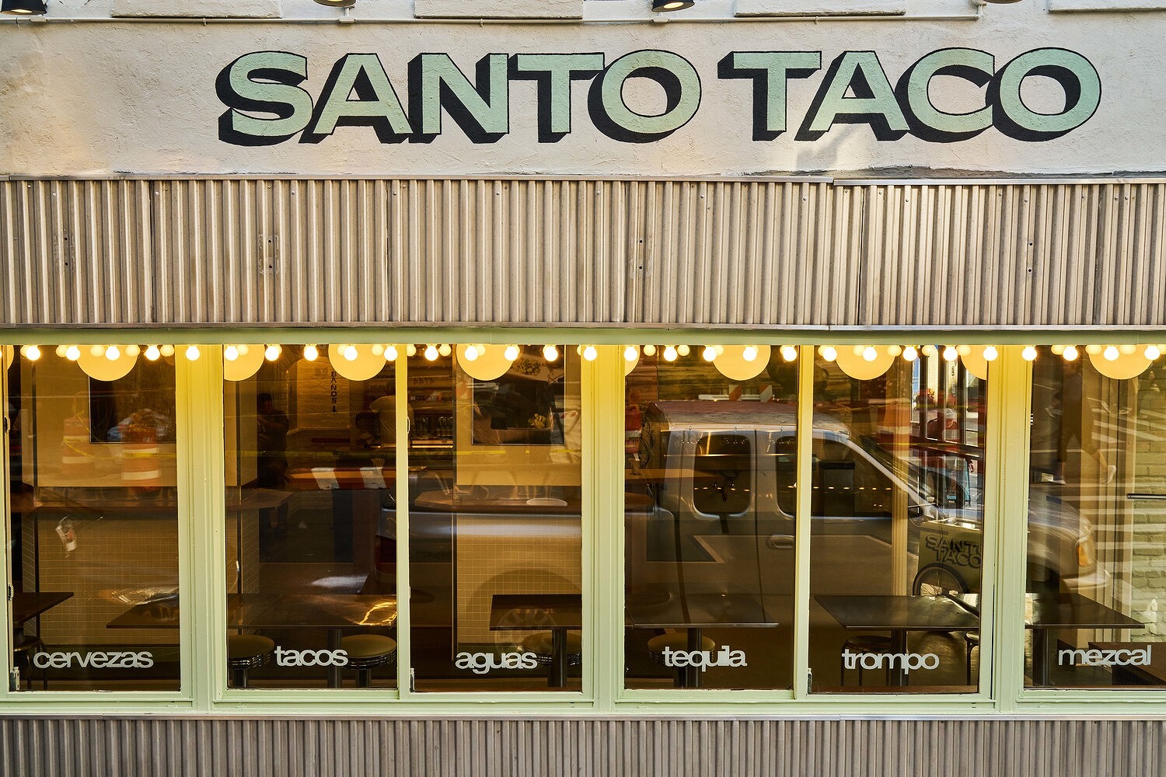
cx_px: 583
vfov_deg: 37.9
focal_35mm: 35
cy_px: 388
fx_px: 1134
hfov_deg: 54.4
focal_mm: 35
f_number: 8
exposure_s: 1/160
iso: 400
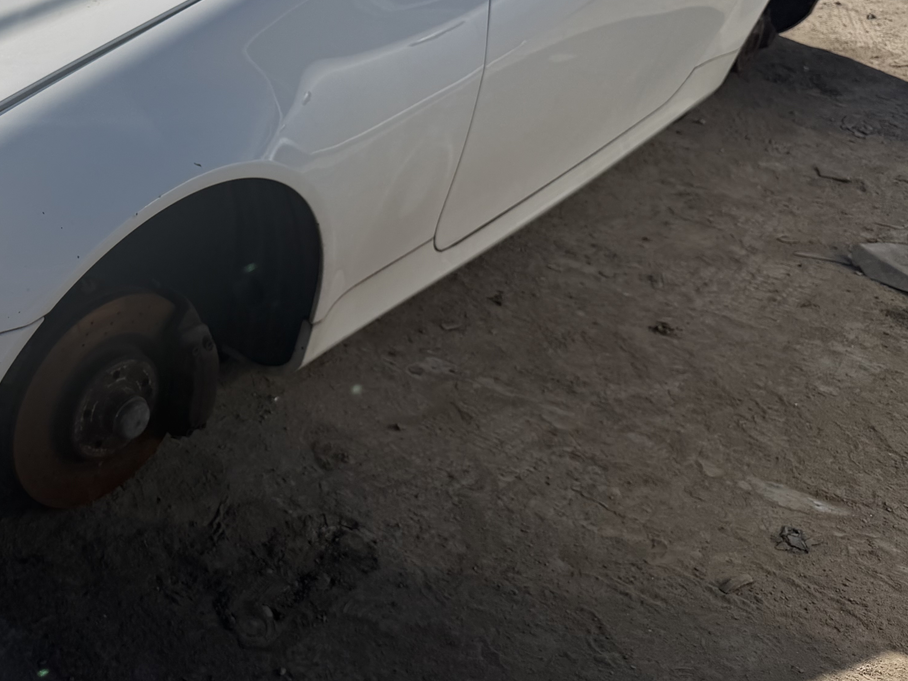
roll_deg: -3.8
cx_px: 73
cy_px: 195
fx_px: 1207
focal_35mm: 46
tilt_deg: -29.6
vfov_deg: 31.1
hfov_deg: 38.2
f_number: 1.78
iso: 80
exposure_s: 1/11905
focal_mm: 6.76
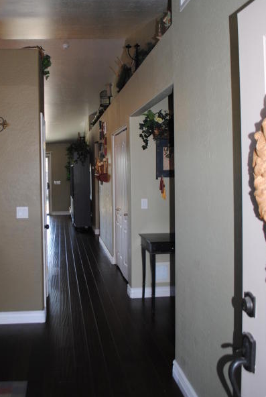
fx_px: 386
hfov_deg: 37.8
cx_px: 99
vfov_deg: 54.0
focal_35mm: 35
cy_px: 163
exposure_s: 1/60
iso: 200
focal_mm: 18
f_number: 3.5
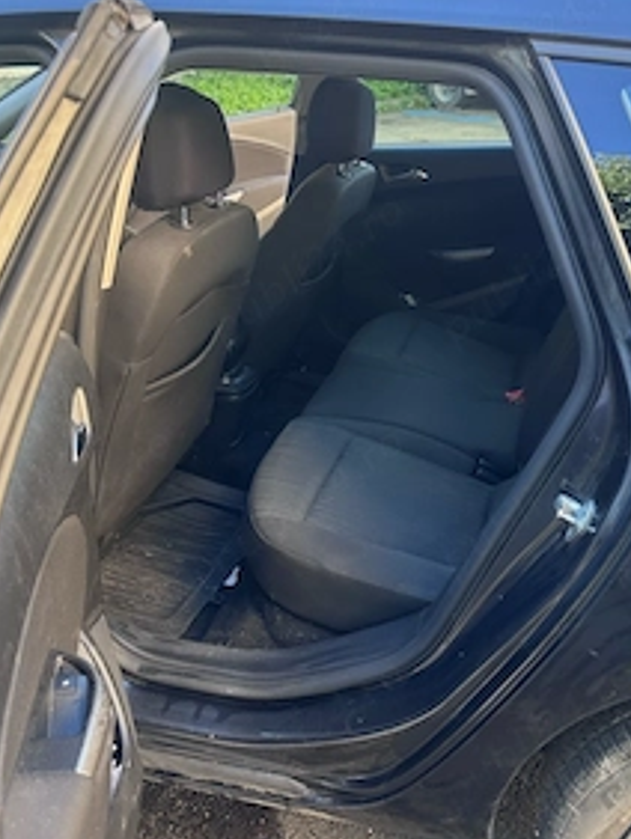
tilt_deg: -20.3
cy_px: 306
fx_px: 825
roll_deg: -0.1
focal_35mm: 34
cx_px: 366
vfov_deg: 53.2
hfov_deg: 41.7
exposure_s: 1/126
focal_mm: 6.86
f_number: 1.78
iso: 64
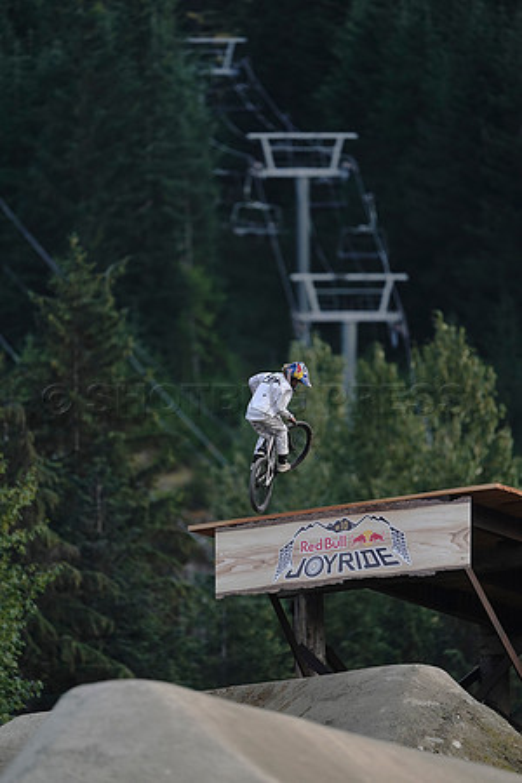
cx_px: 261
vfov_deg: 3.4
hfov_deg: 2.3
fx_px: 13049
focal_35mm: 600
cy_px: 392
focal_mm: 600
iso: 1600
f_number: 4
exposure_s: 1/1600
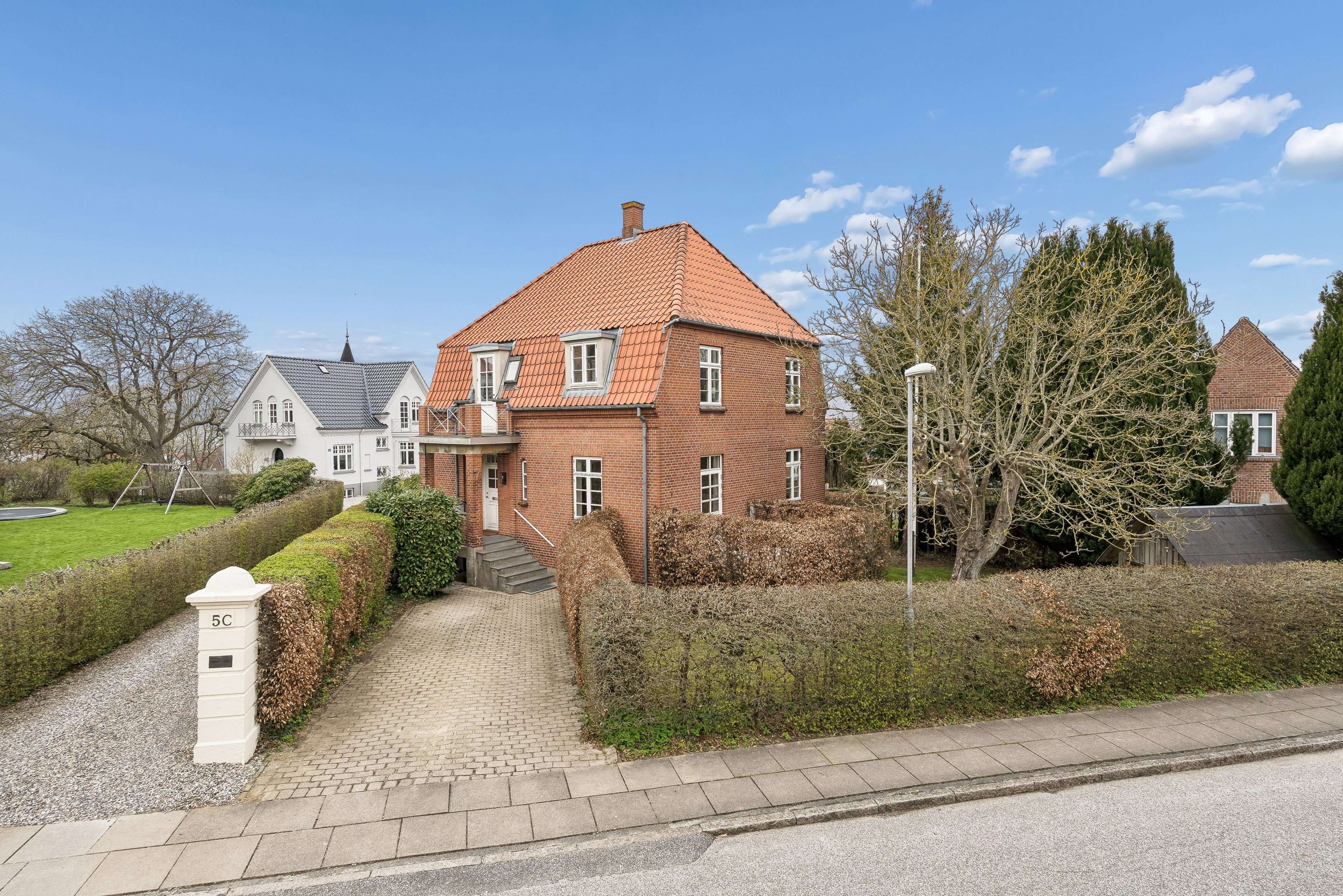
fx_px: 709
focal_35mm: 19
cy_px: 448
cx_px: 672
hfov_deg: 86.9
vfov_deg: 64.6
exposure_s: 1/400
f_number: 8
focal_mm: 19
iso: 200
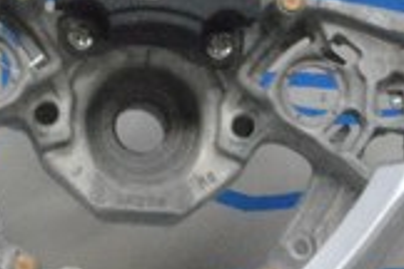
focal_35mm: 266
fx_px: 2985
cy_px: 61
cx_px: 127
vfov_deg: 5.2
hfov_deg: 7.7
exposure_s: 1/20
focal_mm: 28
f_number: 20
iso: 6400
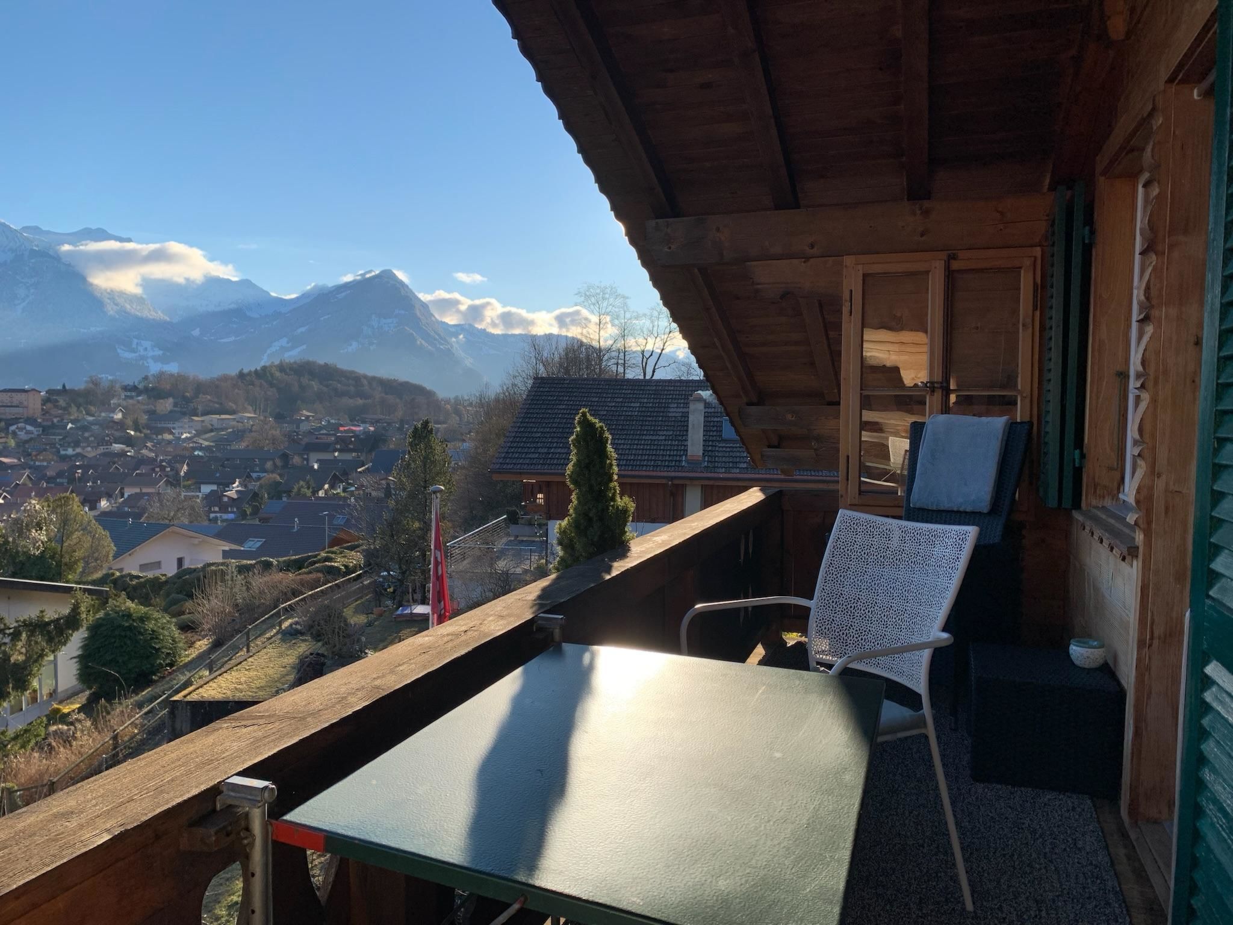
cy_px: 462
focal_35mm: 26
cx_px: 616
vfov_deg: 53.1
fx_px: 926
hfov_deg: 67.3
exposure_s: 1/1350
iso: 25
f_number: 1.8
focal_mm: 4.25
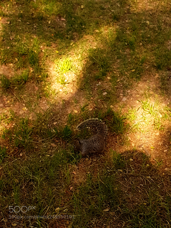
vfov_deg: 67.3
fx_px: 171
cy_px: 114
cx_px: 86
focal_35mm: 26
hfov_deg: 53.1
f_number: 1.7
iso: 80
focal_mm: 4.2
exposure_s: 1/500
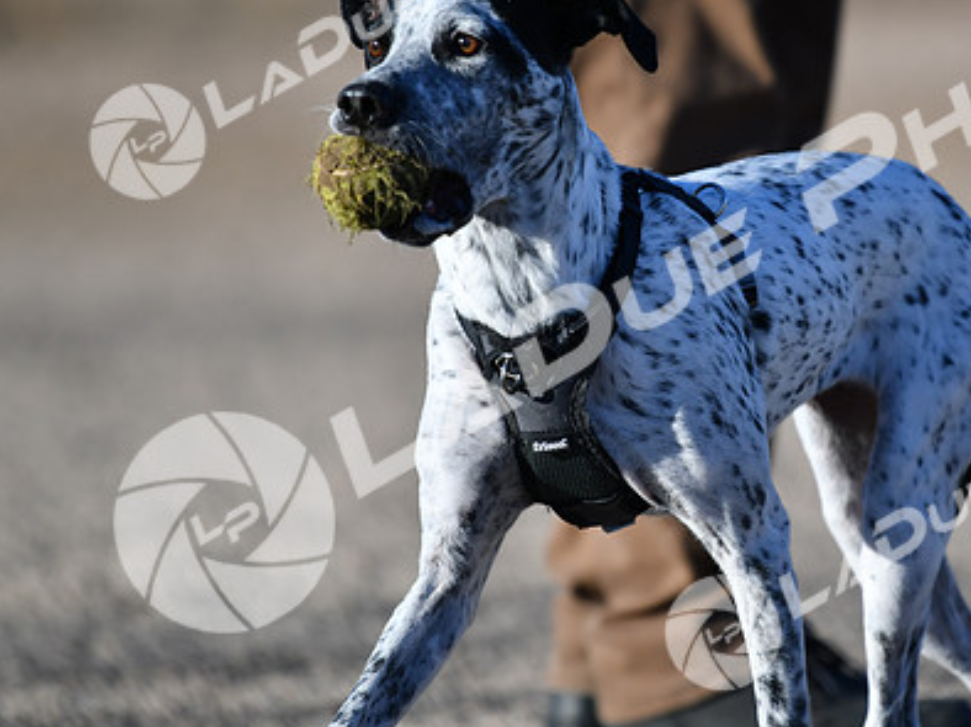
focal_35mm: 425
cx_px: 660
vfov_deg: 3.5
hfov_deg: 4.7
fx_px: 11914
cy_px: 270
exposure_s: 1/4000
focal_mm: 200
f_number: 2.8
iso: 180
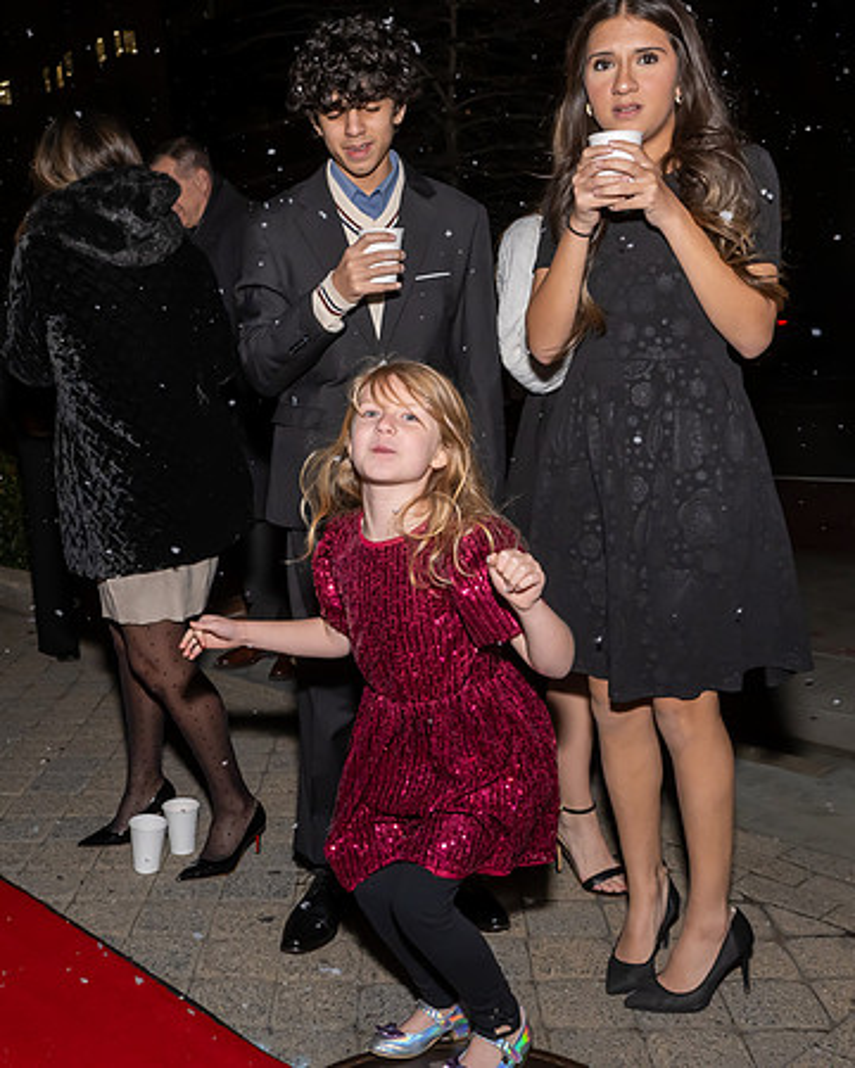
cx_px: 298
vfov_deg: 47.9
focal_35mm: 38
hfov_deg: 38.8
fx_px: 1203
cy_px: 534
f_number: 8
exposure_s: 1/250
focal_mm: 18
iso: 500
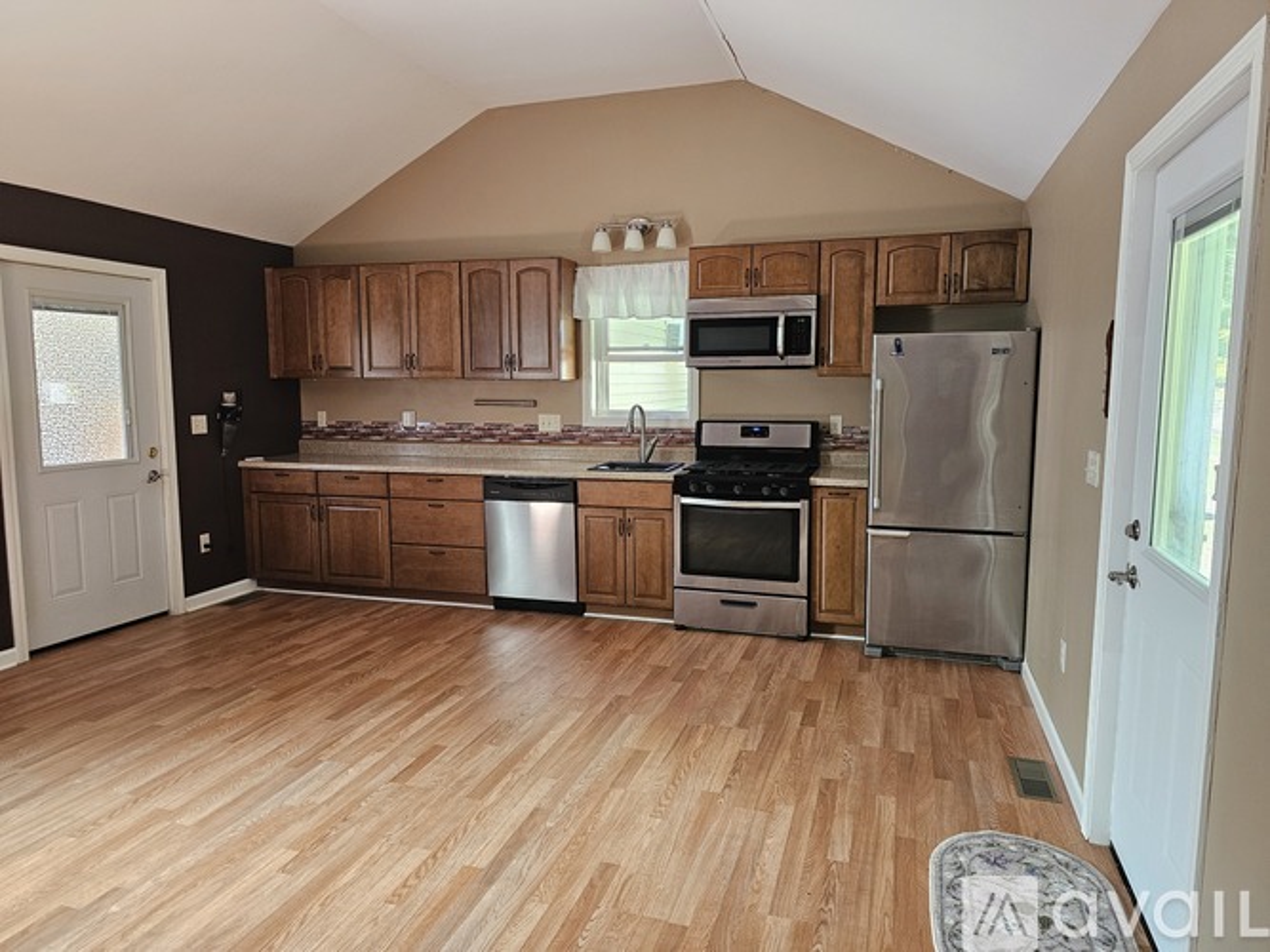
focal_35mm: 23
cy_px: 476
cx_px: 635
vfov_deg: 58.9
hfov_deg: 73.9
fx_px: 844
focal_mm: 6.3
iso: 500
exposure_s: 1/120
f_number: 1.7
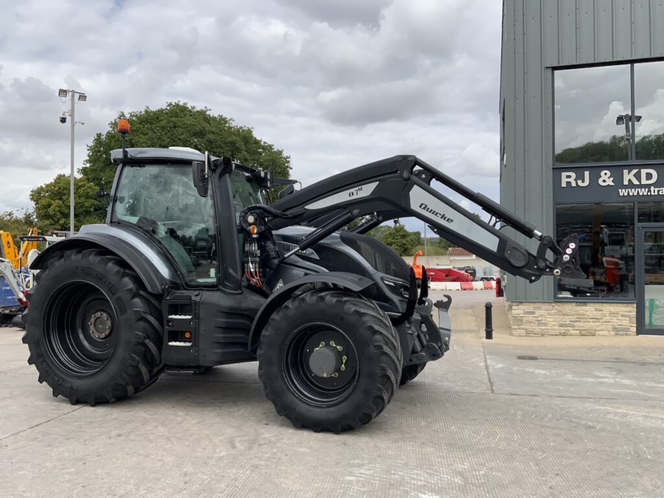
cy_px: 249
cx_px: 332
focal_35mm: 29
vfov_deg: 48.2
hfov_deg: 61.7
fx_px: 556
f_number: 1.8
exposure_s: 1/1848
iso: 16
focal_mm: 3
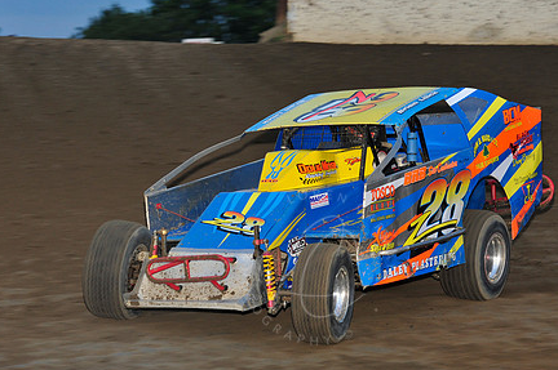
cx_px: 316
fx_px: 2601
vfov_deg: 8.2
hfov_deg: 12.2
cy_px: 148
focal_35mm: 168
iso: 640
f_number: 6.3
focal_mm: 125
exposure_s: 1/320
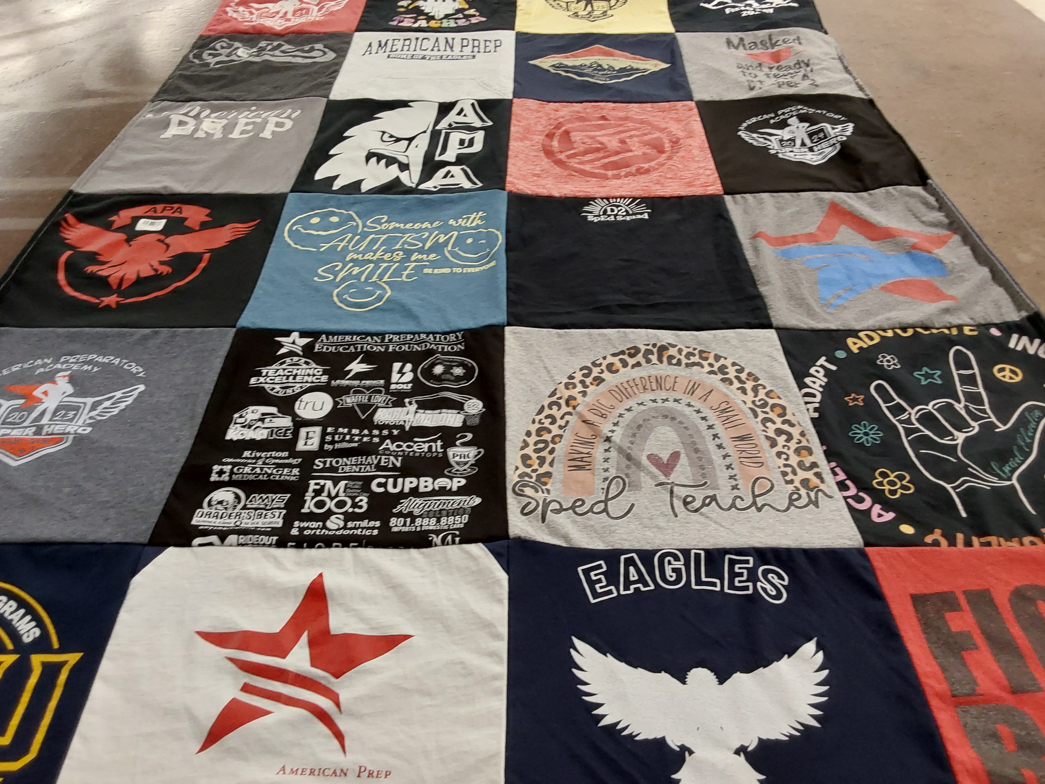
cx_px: 522
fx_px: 845
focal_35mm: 28
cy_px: 392
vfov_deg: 49.7
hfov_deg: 63.4
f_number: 1.9
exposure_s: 1/60
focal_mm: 2.91
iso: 160
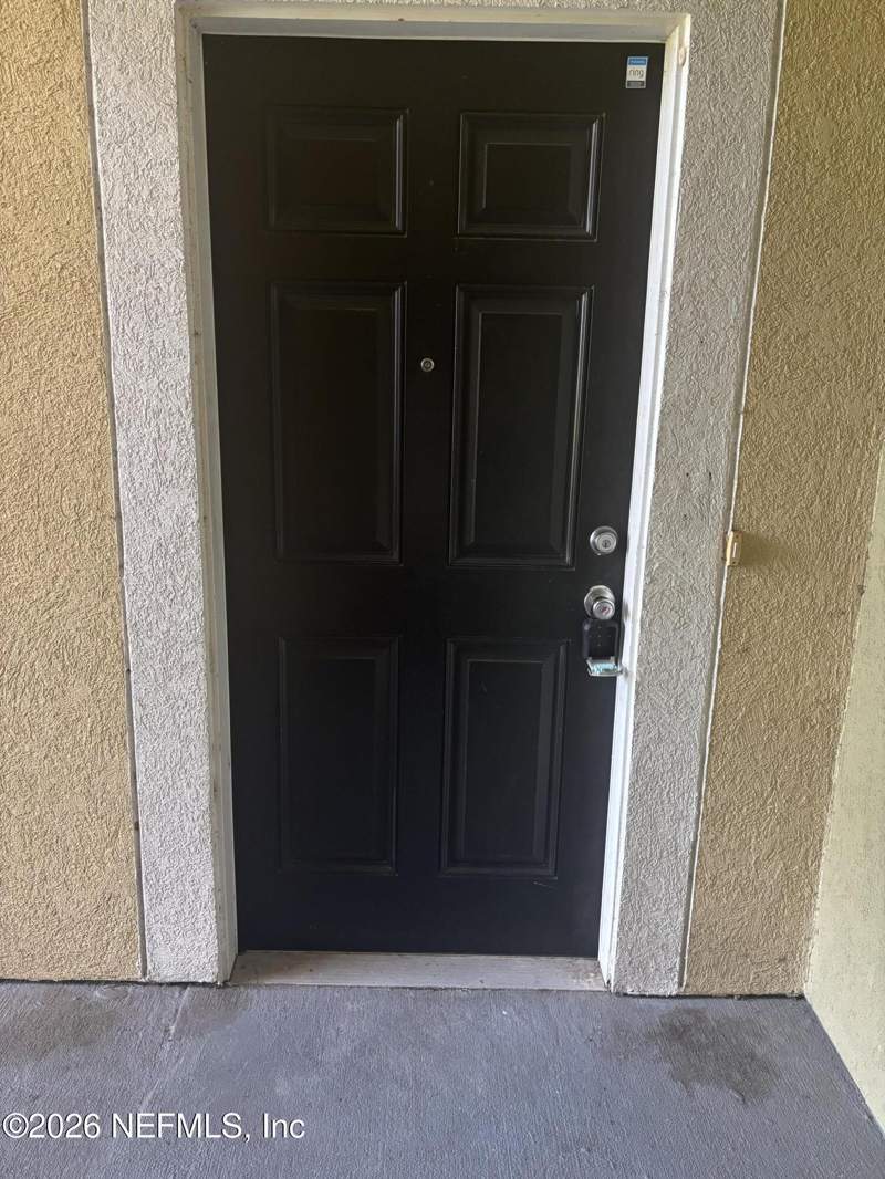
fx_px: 886
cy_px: 590
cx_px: 442
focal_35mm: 26
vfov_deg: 67.3
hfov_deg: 53.1
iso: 250
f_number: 1.6
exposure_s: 1/60
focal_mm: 5.96
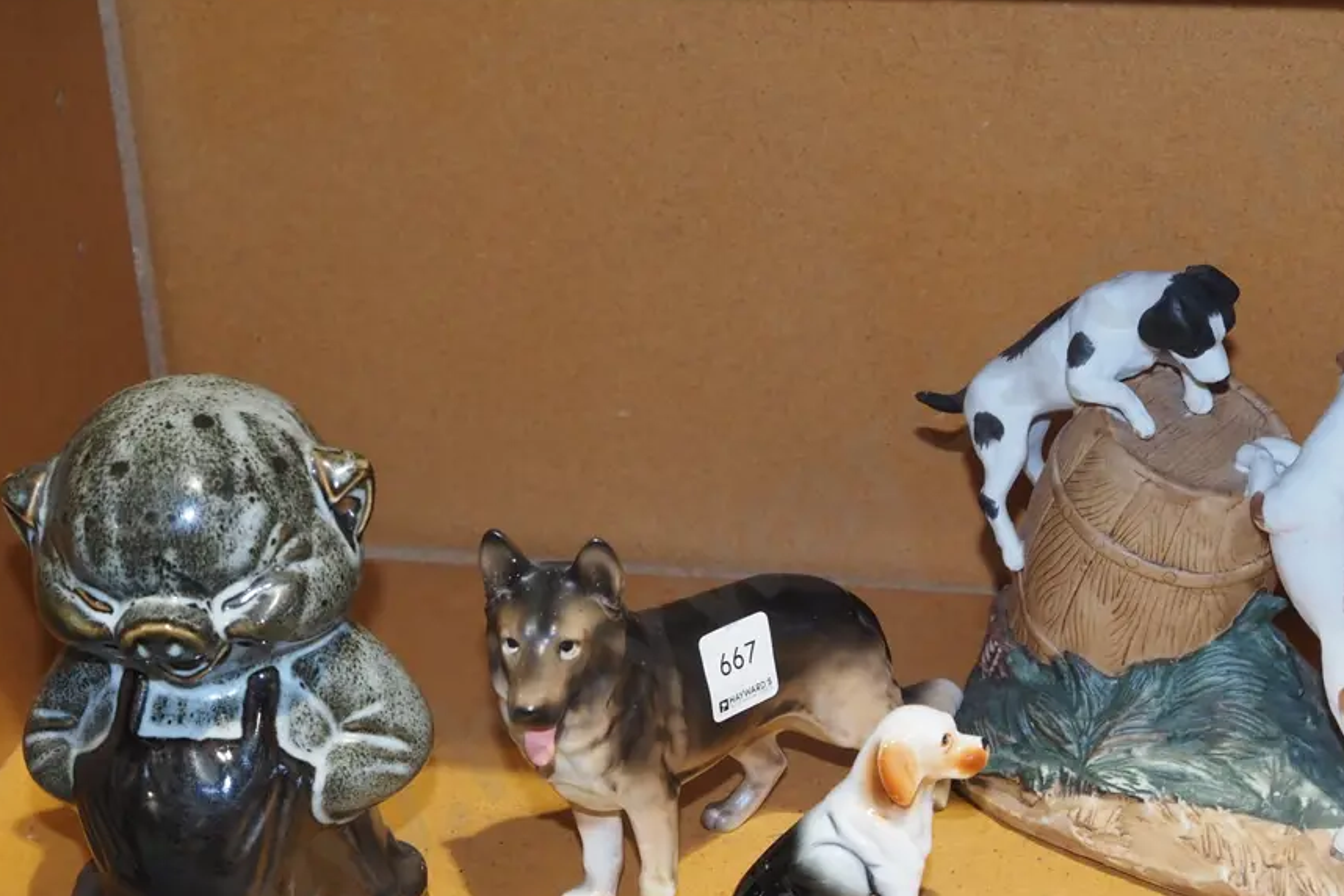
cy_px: 553
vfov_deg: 18.9
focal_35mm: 72
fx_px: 2688
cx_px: 760
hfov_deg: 28.0
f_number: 5.6
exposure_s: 1/60
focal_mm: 29
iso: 1600
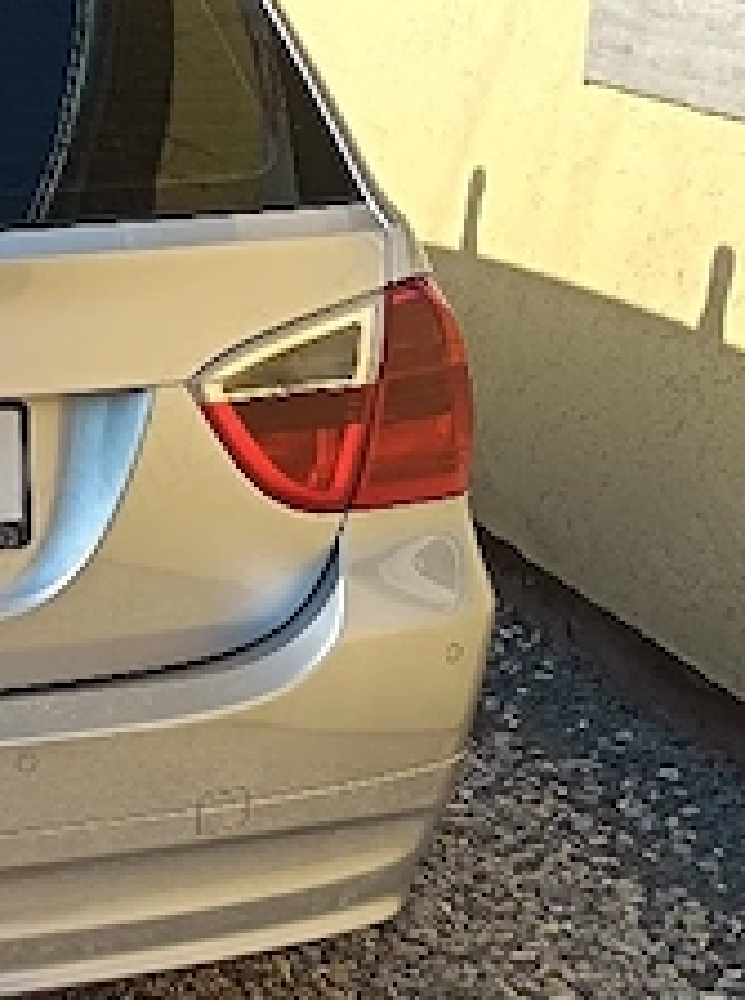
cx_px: -352
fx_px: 2477
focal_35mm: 86
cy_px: 554
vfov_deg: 22.8
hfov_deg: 15.8
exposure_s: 1/625
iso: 117
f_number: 1.75
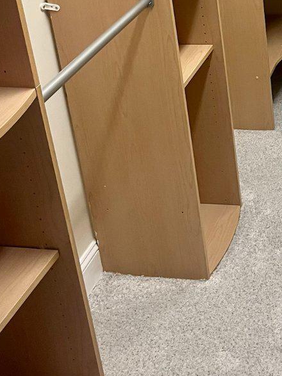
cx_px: 313
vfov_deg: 27.6
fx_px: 739
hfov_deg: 20.6
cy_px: 39
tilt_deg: -25.0
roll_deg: +4.8
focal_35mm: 68
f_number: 1.6
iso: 100
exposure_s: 1/60
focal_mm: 5.1
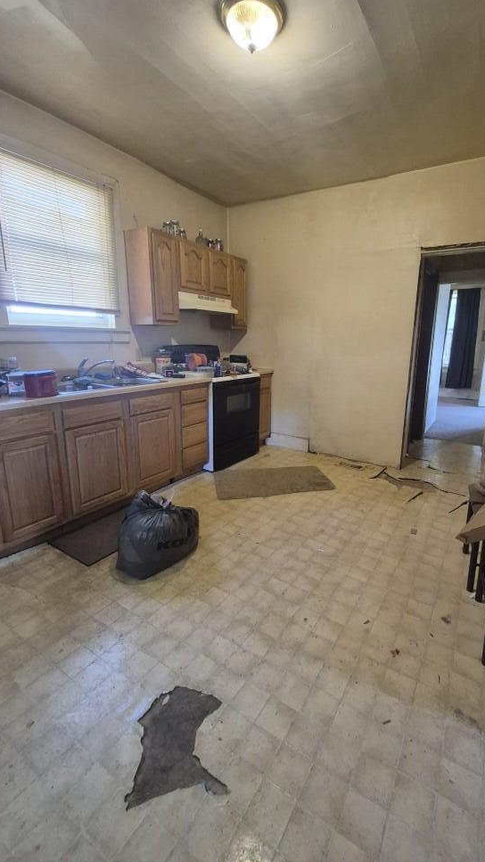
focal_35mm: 15
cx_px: 274
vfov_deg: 102.9
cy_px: 410
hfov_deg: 70.2
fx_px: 343
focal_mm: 1.74
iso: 400
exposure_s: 1/60
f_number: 2.2
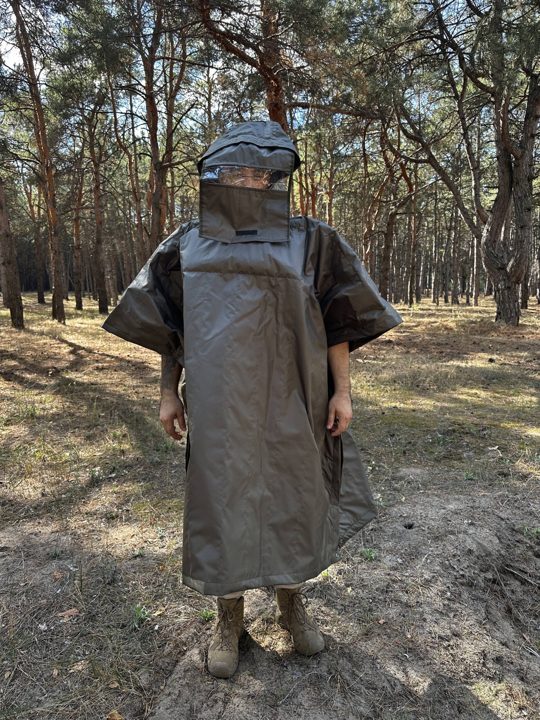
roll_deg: +1.5
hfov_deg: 56.8
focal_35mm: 24
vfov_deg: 71.6
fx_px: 499
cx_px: 270
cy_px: 360
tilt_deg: -8.8
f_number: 1.78
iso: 80
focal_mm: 6.86
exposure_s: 1/377
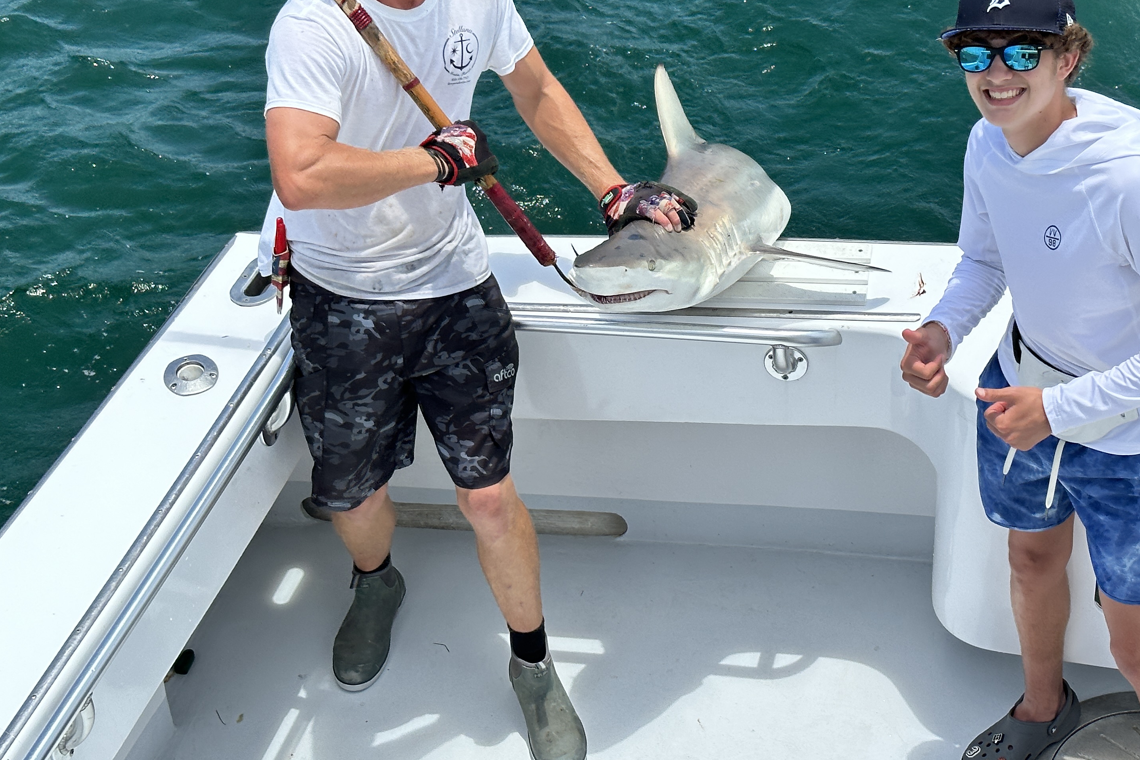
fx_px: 2216
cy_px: 298
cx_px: 725
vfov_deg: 19.4
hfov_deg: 28.7
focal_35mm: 70
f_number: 1.78
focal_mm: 6.86
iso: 64
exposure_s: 1/5000
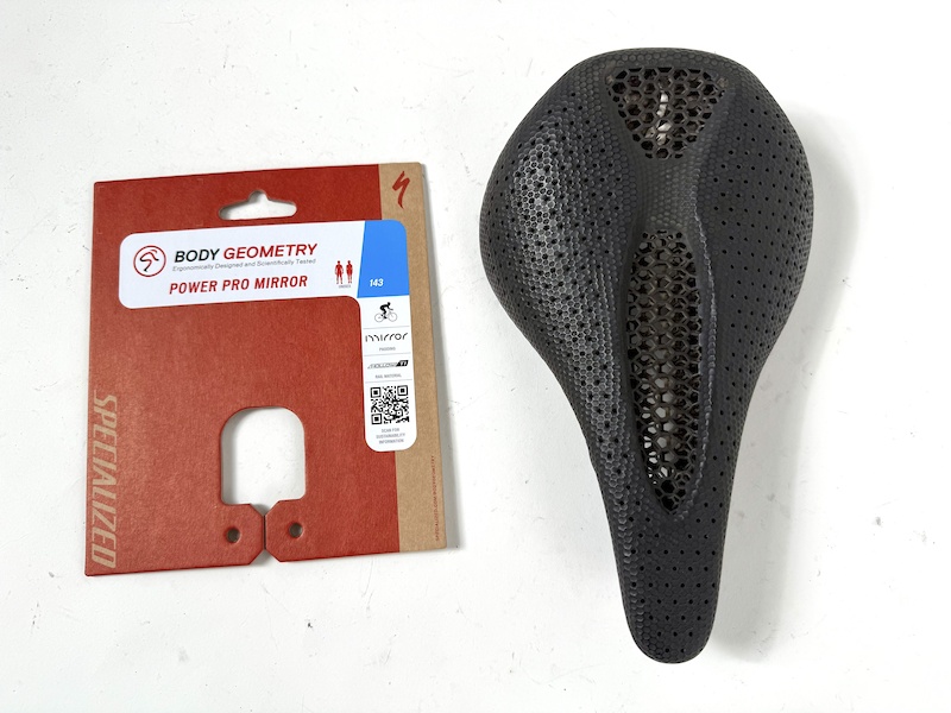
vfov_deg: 56.8
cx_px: 476
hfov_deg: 71.6
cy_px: 356
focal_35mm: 24
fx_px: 659
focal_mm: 6.76
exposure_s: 1/204
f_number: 1.78
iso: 64
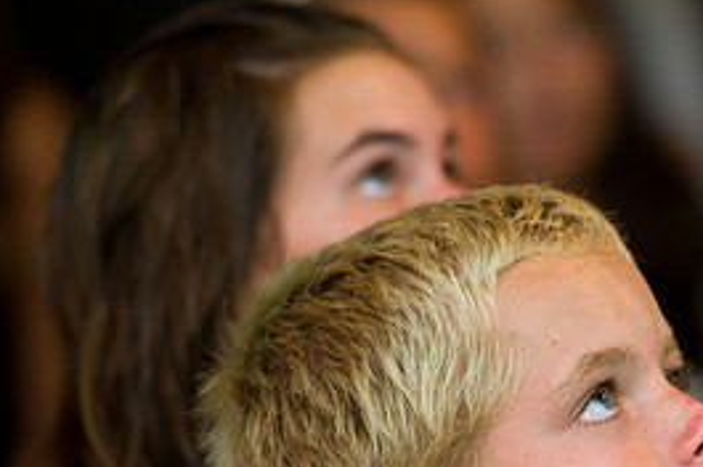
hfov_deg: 4.7
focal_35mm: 438
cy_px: 435
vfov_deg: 3.1
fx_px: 8543
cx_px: 589
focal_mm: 200
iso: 1600
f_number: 2.8
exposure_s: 1/50
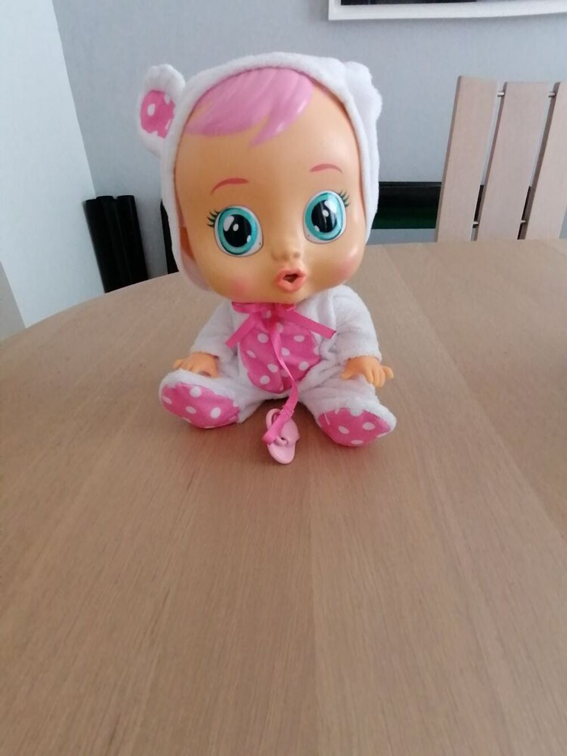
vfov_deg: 79.0
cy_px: 378
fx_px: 459
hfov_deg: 63.5
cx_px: 284
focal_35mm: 21
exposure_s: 1/30
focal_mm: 2.7
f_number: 2.4
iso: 200
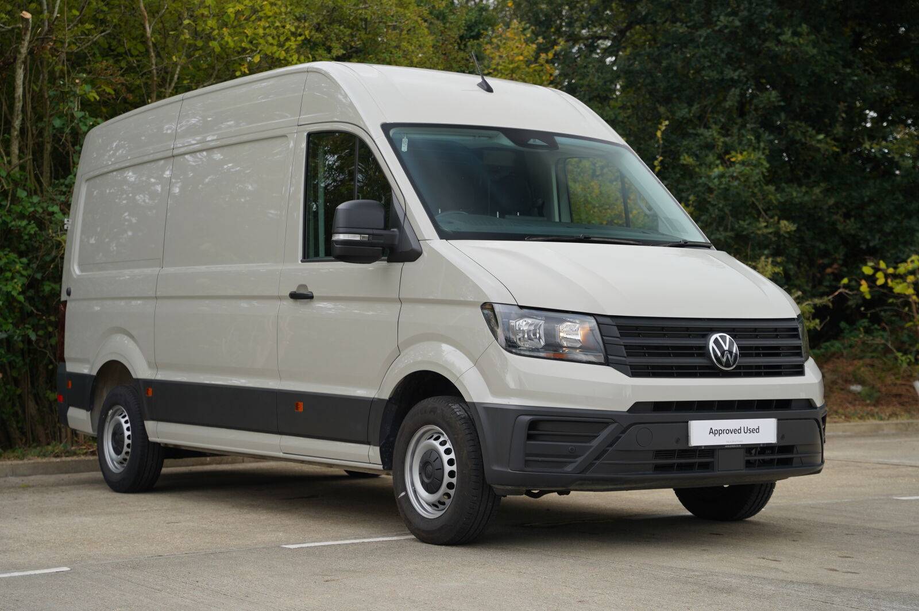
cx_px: 460
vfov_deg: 21.6
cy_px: 306
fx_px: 1604
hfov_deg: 32.0
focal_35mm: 63
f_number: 4
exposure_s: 1/160
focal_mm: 62.9
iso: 160
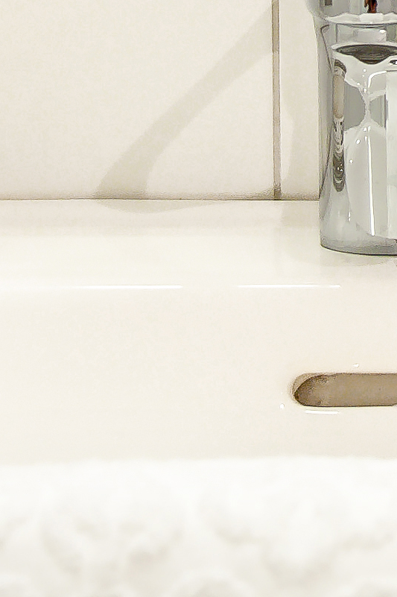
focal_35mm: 186
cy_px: -209
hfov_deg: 7.2
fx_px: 3081
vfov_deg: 10.8
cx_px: 702
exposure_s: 1/10
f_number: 8
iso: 320
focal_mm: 35
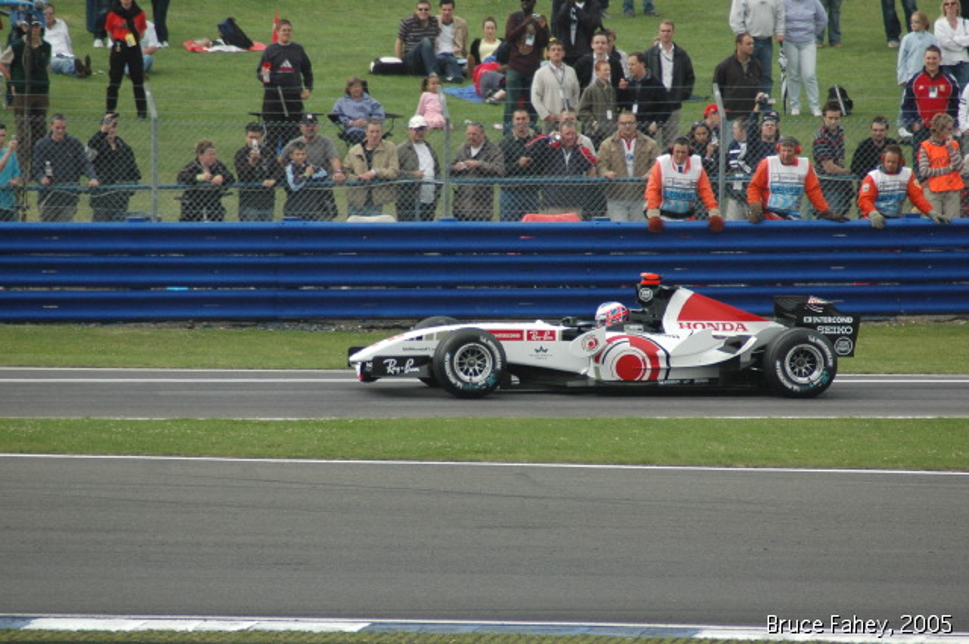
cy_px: 322
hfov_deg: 4.6
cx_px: 484
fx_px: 12097
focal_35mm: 450
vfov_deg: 3.0
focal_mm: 300
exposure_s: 1/2000
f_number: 5.6
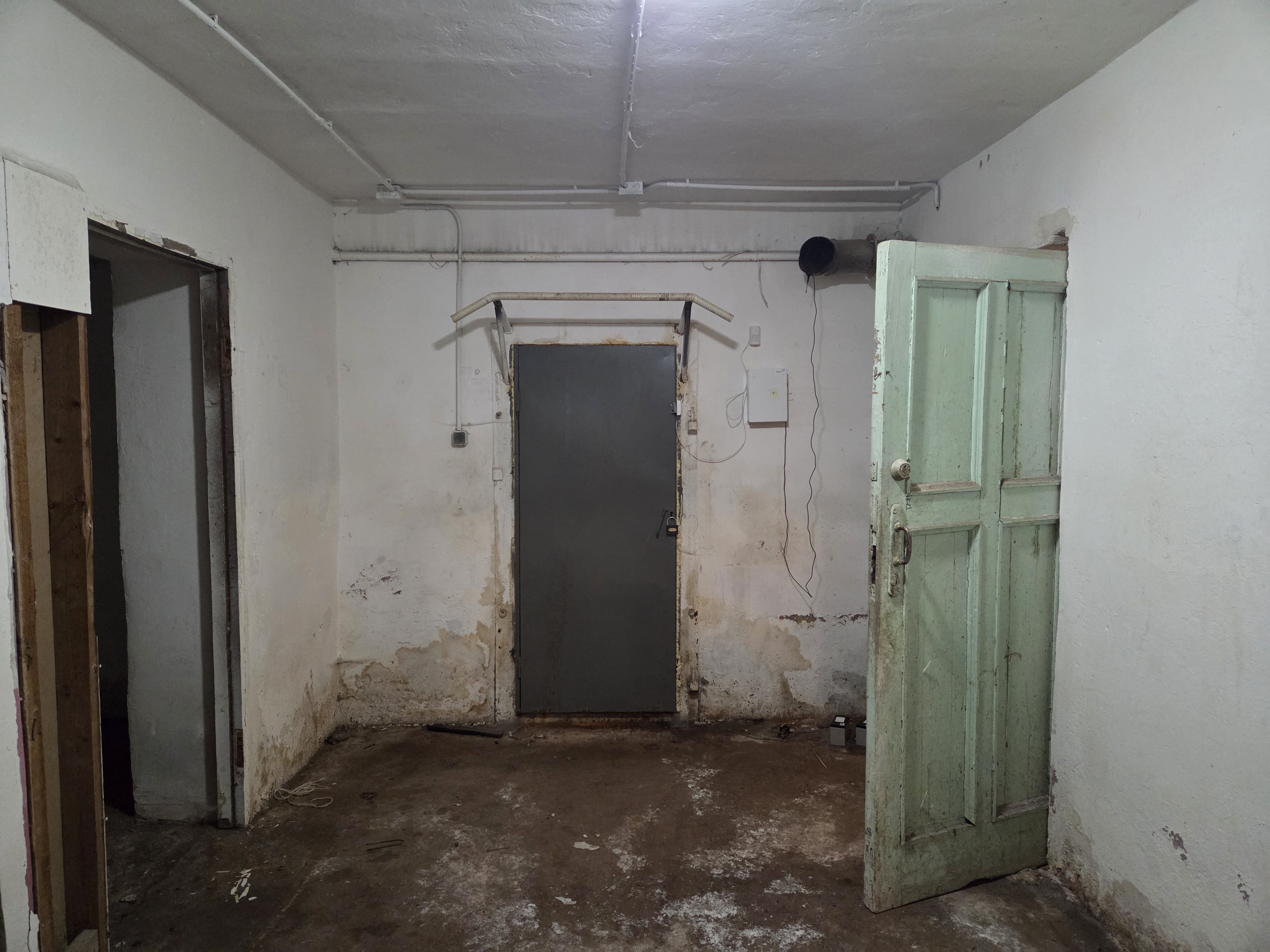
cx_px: 635
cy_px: 476
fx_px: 844
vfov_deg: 58.9
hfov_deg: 73.9
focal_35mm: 23
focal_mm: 5.4
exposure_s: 1/100
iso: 1600
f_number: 1.8
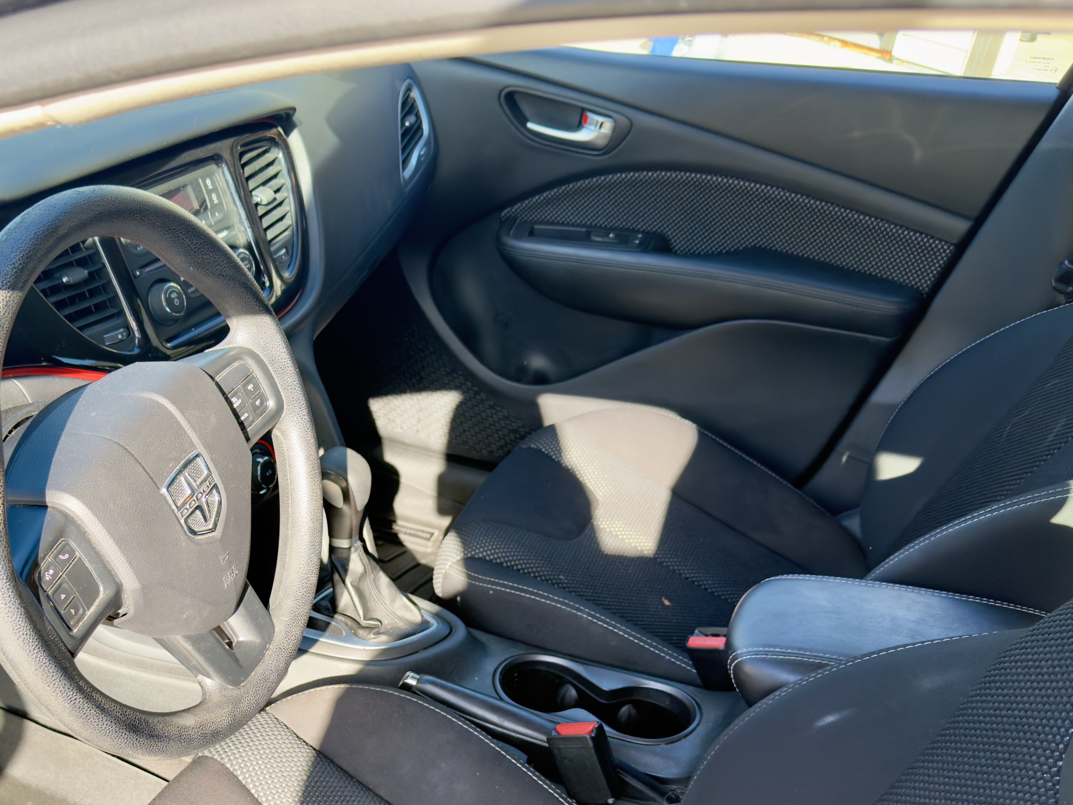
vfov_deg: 34.7
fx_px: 1240
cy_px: 662
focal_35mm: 40
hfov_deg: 45.7
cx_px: 313
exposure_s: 1/350
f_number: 1.78
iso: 80
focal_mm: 6.76
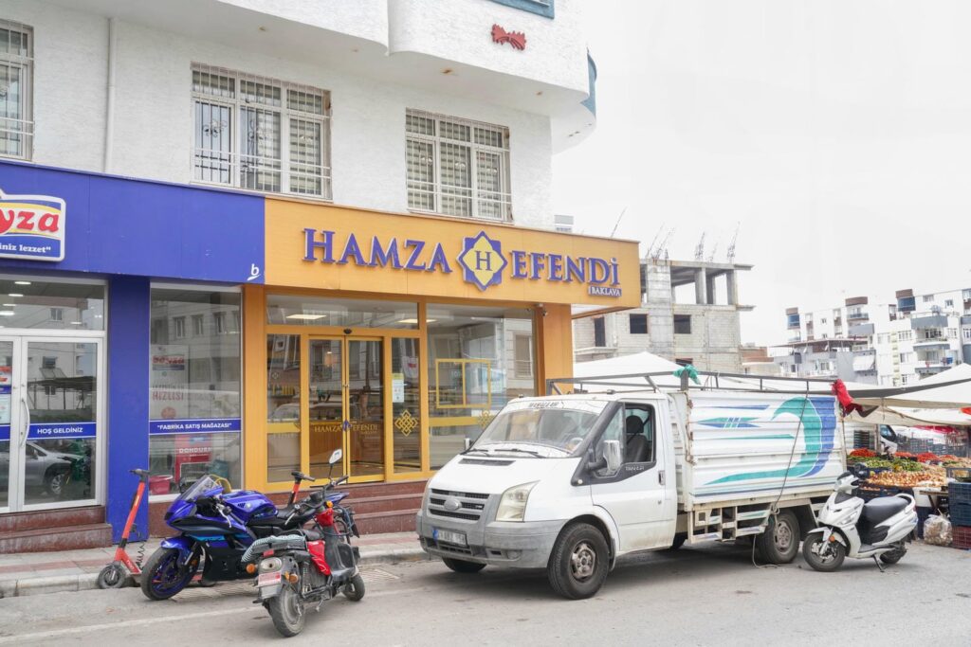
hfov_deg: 60.3
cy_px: 324
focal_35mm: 31
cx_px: 486
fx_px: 836
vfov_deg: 42.3
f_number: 10
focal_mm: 31
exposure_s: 1/125
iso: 1250
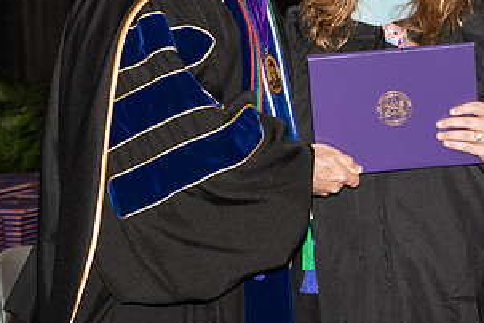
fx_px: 2057
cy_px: 55
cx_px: 273
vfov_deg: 8.9
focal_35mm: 153
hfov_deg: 13.4
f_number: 5.6
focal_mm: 80
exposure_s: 1/200
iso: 1000
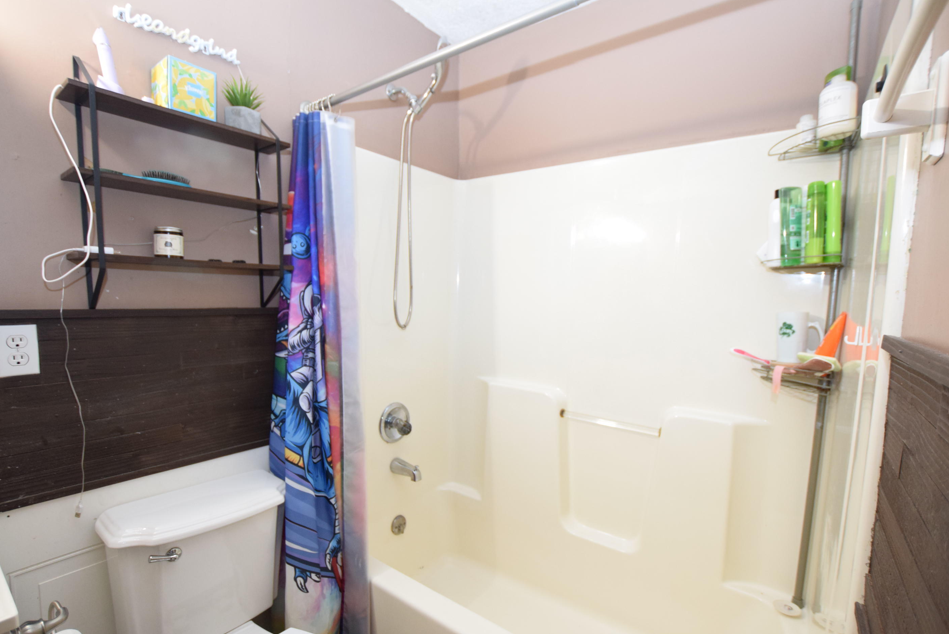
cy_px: 332
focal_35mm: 16
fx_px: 422
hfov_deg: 96.7
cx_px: 473
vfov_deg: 73.8
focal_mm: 10
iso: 1400
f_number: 3.5
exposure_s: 1/60
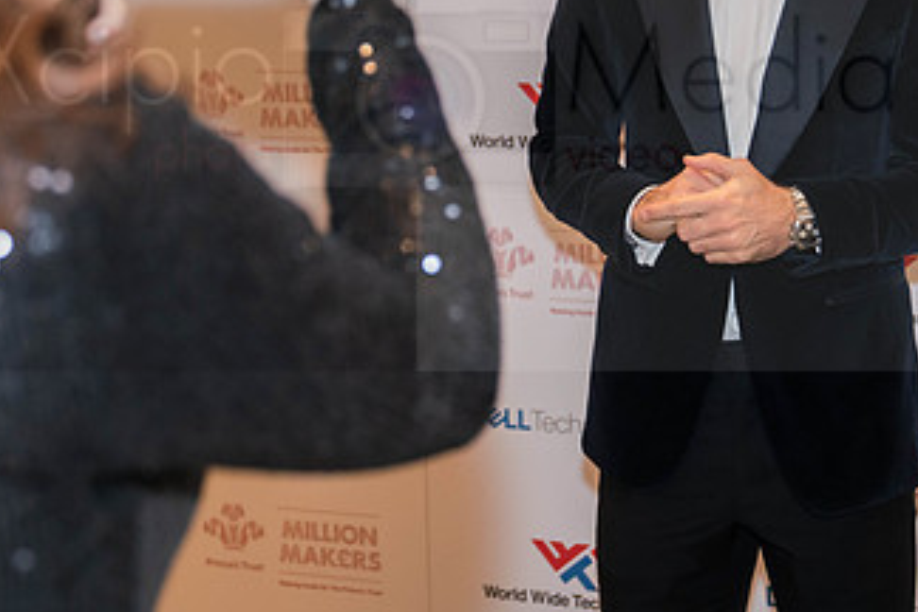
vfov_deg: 16.3
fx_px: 2091
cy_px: 16
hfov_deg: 24.7
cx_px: 537
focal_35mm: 82
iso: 3200
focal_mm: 40
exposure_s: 1/80
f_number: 2.8
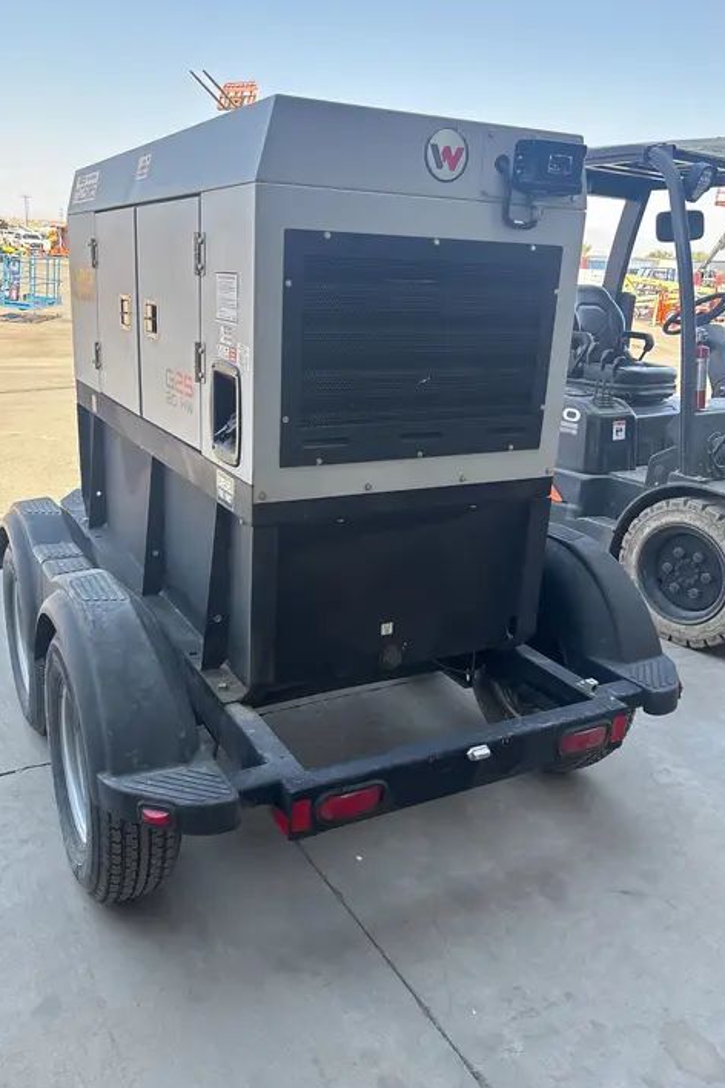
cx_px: 321
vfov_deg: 65.5
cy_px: 537
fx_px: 846
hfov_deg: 46.3
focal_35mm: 28
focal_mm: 5.96
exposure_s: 1/533
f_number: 1.6
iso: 50
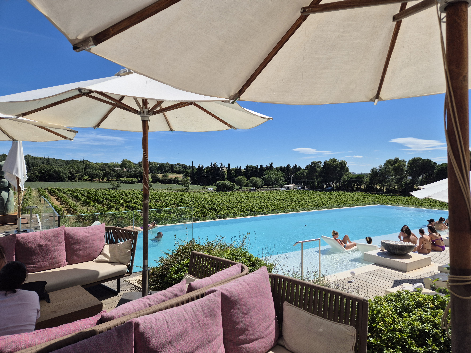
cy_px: 176
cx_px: 236
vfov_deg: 58.9
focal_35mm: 23
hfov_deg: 73.9
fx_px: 313
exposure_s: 1/2928
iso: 25
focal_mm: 5.4
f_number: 1.8
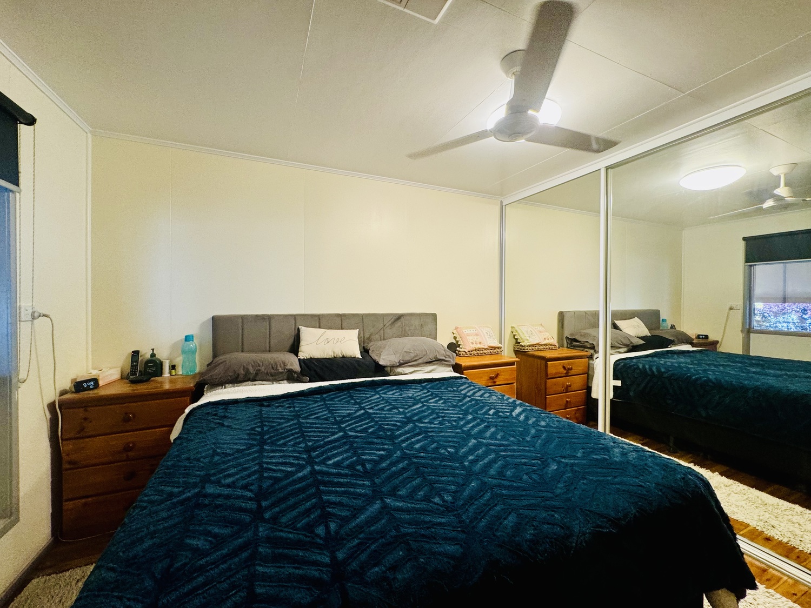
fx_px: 328
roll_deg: -0.1
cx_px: 406
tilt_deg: -1.1
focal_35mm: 14
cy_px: 304
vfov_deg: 85.7
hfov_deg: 102.1
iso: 160
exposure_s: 1/50
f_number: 2.2
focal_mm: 2.22
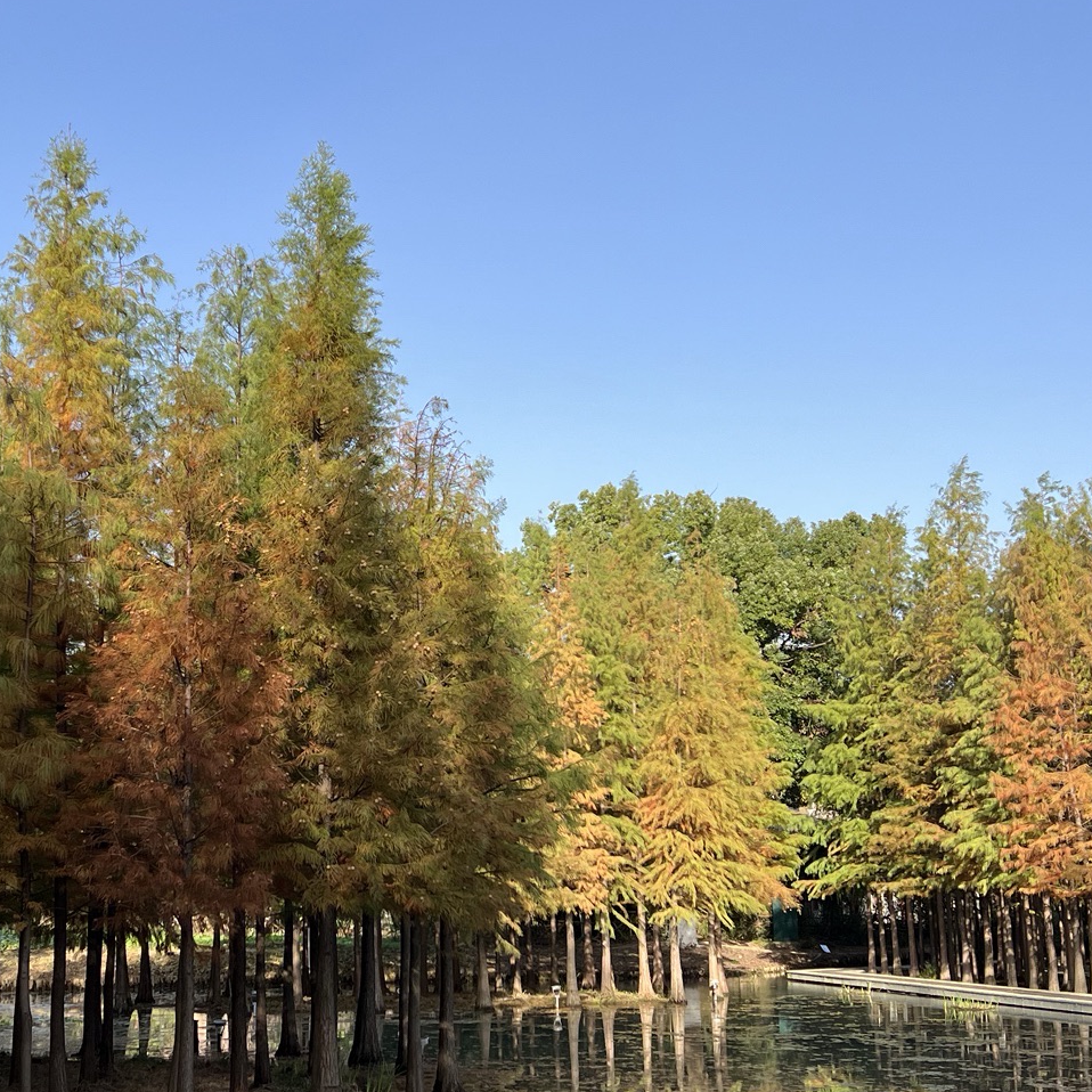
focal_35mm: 48
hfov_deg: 35.1
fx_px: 1713
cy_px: 621
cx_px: 384
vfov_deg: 35.3
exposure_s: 1/1972
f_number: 1.5
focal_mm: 5.7
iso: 50
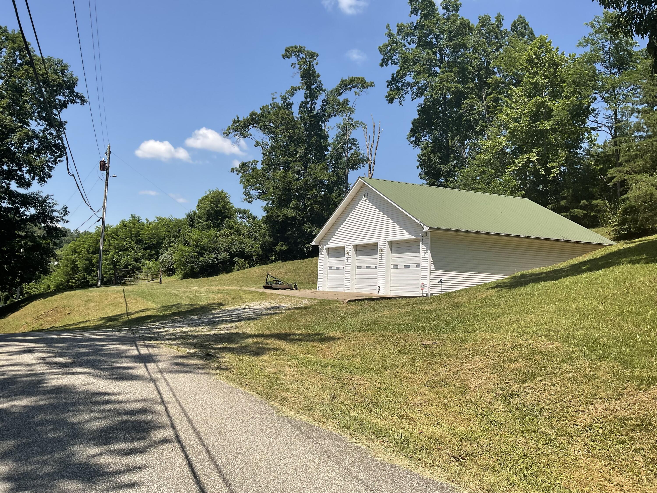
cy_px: 246
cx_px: 328
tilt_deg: +3.9
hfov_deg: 61.7
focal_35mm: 29
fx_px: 550
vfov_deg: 48.2
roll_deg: -3.3
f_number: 1.8
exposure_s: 1/1730
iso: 16
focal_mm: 3
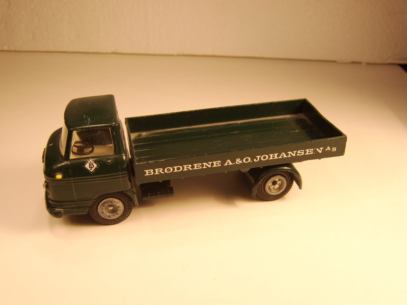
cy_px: 152
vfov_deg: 45.4
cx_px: 204
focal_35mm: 31
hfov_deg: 58.4
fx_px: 364
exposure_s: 1/136
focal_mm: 8.13
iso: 71
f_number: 4
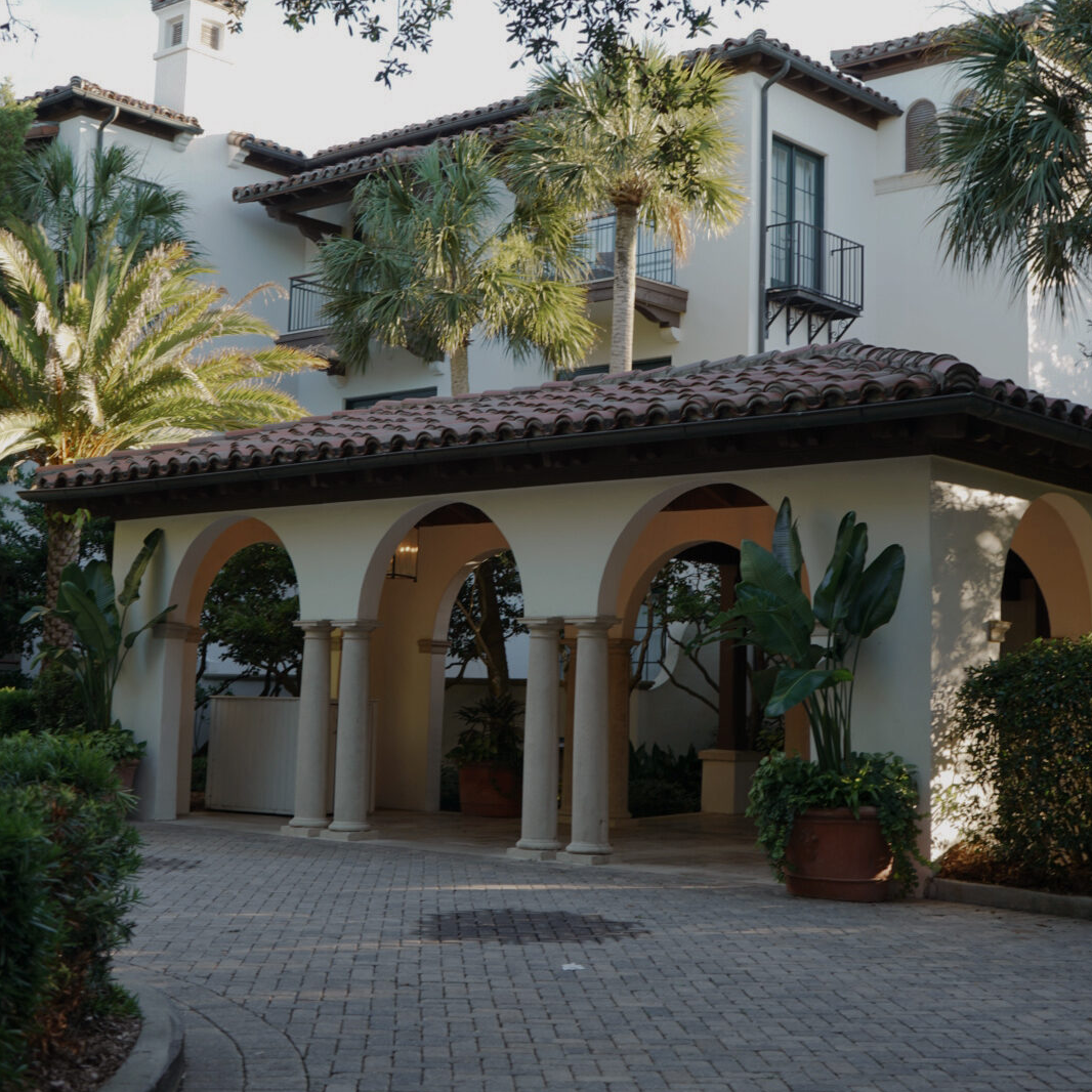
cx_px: 544
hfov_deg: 34.7
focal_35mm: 49
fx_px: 1749
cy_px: 424
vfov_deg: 34.5
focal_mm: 38
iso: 100
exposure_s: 1/60
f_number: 4
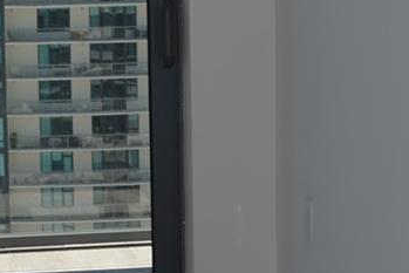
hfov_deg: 13.5
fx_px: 1716
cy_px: 37
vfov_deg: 9.1
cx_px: 91
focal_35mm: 151
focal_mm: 22
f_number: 6.3
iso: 100
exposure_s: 1/200
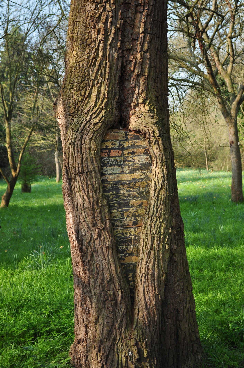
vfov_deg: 29.9
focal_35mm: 68
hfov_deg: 20.1
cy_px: 184
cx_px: 122
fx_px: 688
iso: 200
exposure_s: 1/250
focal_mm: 45
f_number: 5.3
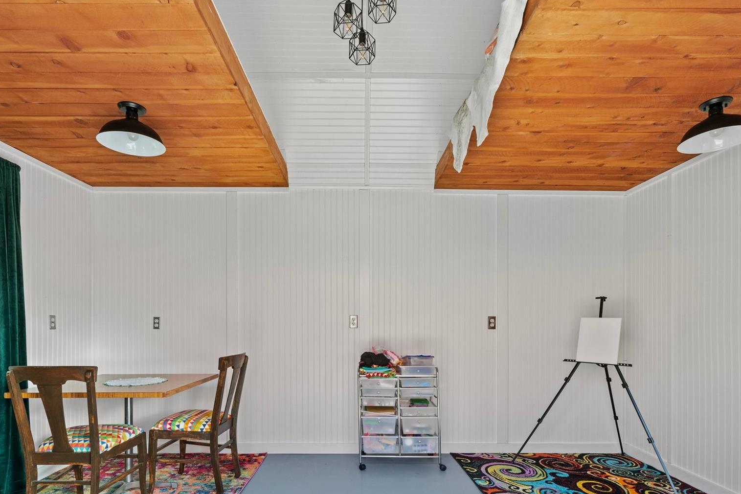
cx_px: 364
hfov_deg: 86.9
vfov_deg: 64.5
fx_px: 391
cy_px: 258
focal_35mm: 19
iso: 400
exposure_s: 1/15
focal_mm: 18
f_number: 8
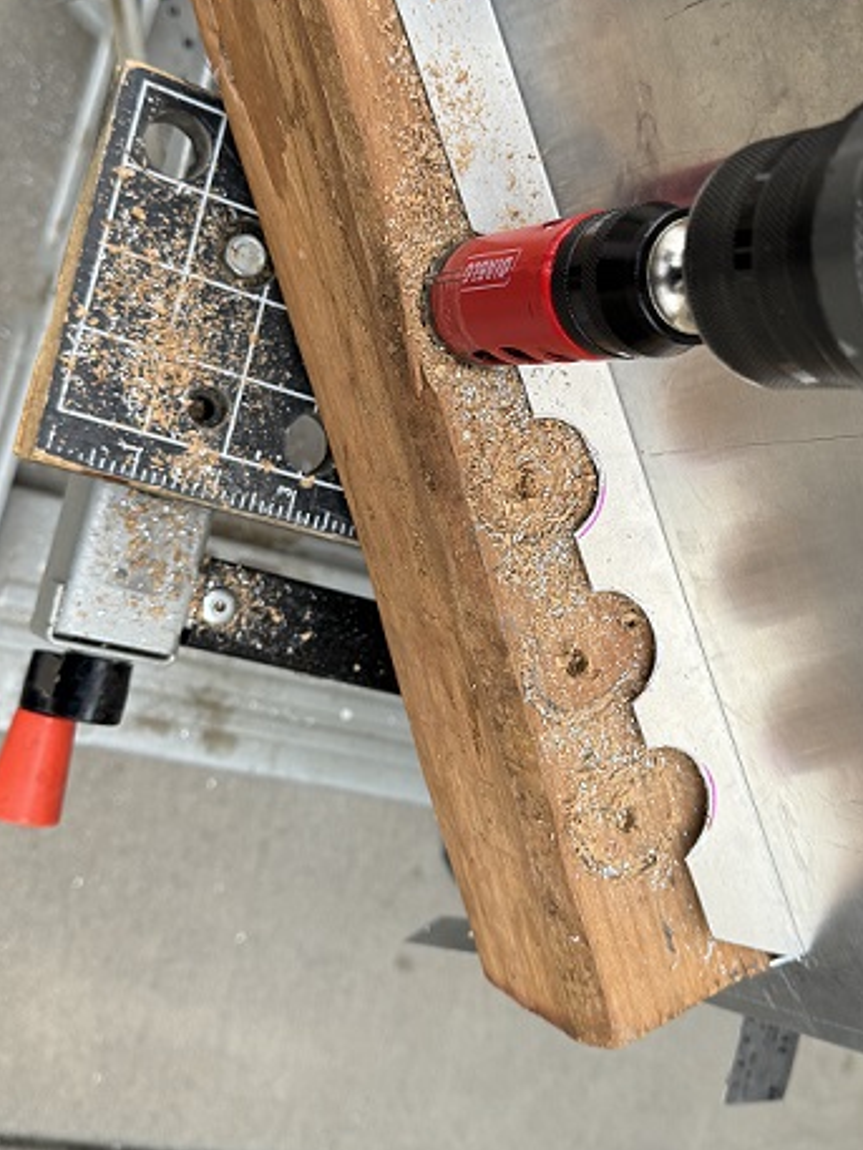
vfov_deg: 44.7
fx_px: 1395
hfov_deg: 34.3
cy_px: 525
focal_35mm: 42
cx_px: 506
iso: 80
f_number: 1.78
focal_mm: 6.86
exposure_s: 1/121
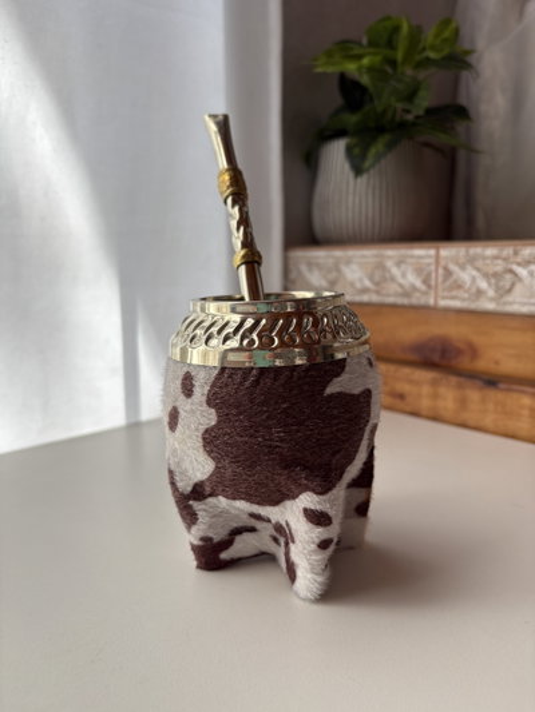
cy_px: 356
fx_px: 536
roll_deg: -0.9
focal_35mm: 26
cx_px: 268
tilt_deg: -9.9
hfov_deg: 53.1
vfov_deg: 67.3
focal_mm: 5.96
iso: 40
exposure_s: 1/228
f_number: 1.6
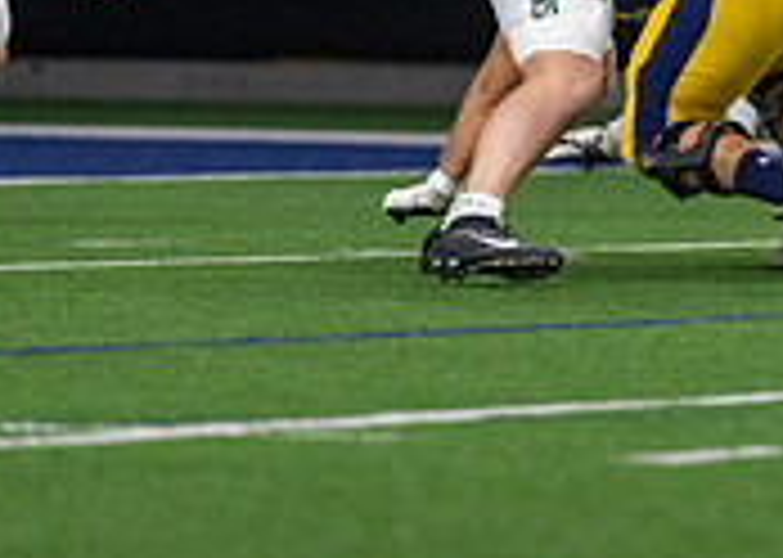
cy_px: -315
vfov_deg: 2.1
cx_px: 1048
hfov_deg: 2.9
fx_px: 15532
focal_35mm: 699
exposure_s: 1/1250
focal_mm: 200
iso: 2000
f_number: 2.8
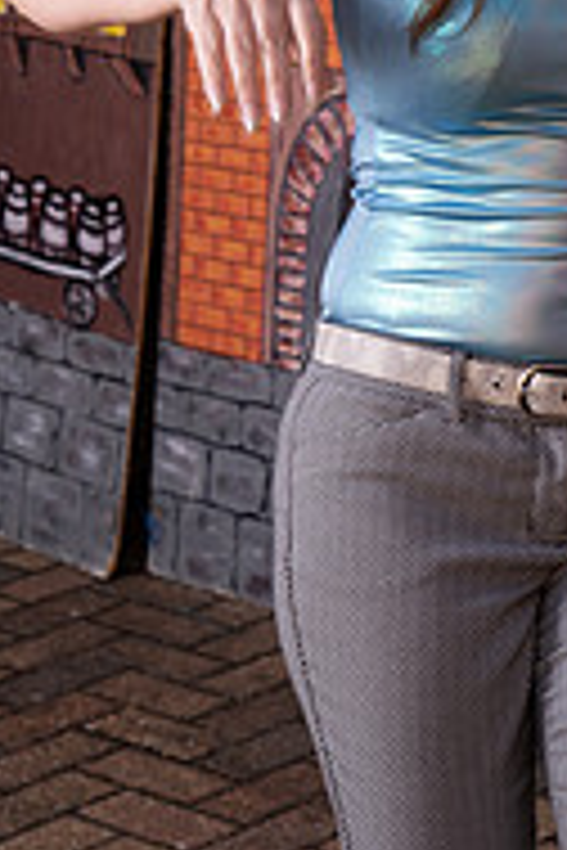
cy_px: 72
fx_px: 3543
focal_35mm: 150
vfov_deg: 13.6
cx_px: 549
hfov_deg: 9.1
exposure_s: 1/200
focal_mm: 63
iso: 200
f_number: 7.1
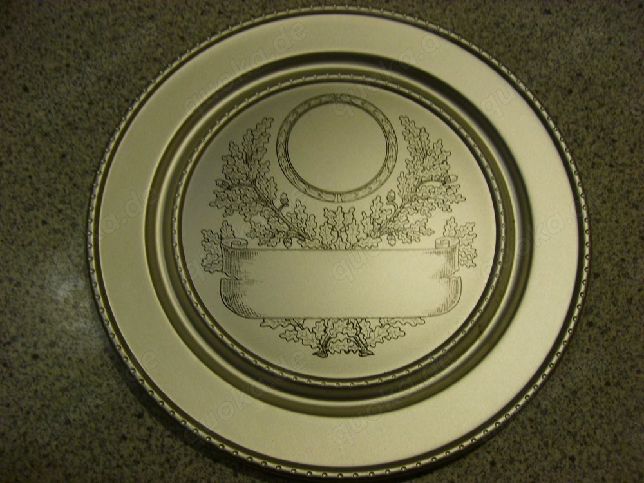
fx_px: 651
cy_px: 242
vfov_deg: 40.7
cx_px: 322
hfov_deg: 52.6
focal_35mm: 35
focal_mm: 5.8
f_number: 2.8
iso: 104
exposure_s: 1/30
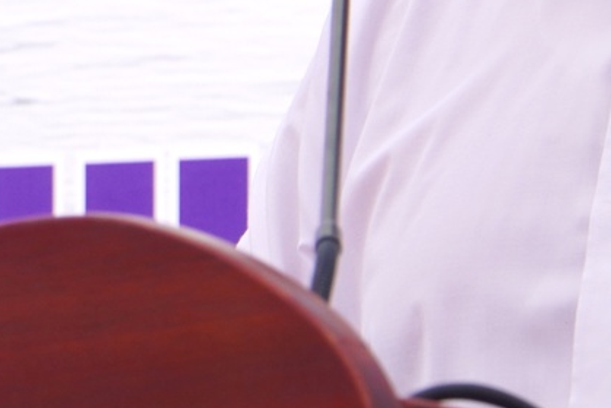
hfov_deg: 3.5
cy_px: -119
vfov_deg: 2.3
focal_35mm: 595
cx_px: 248
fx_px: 10108
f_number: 6.3
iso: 100
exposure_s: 1/400
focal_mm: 83
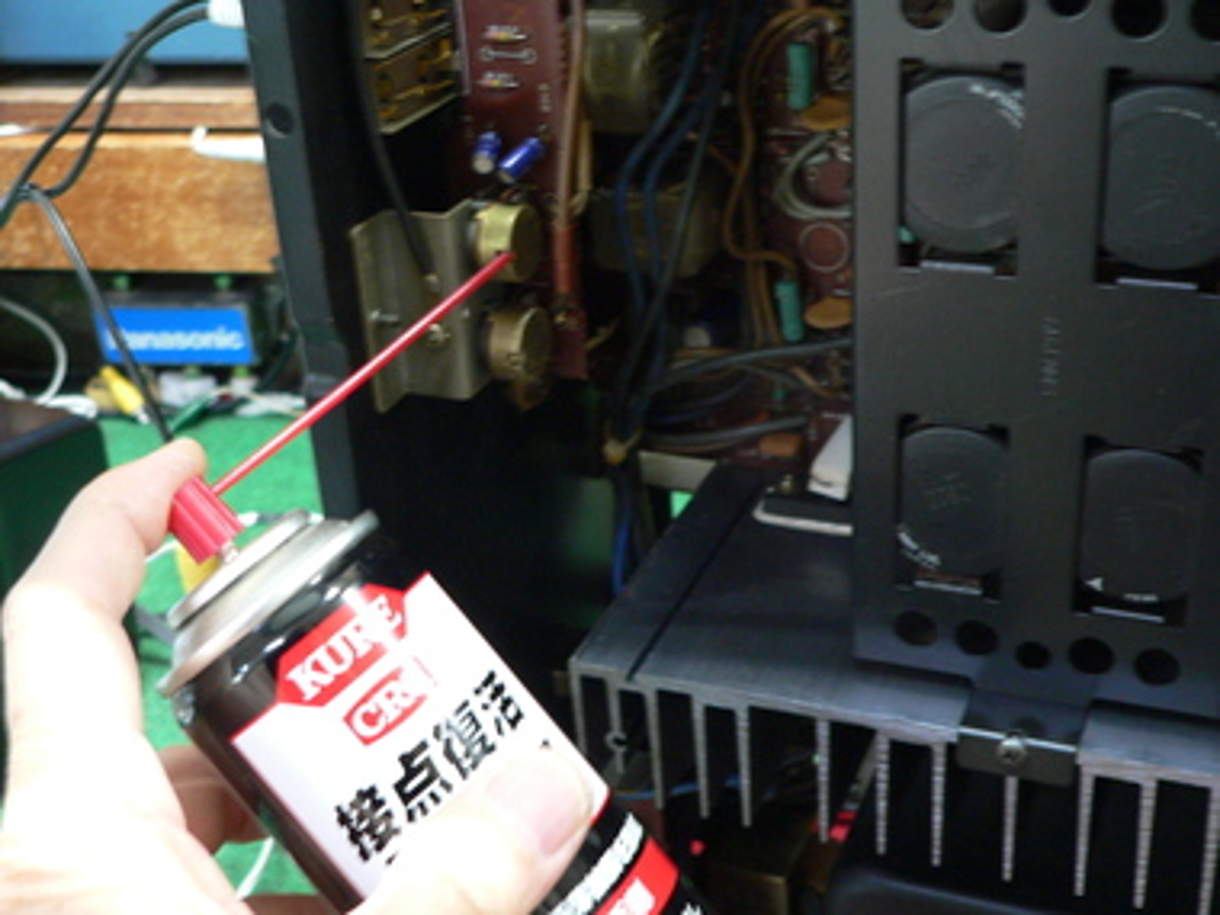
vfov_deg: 30.3
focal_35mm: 48
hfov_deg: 39.7
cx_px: 610
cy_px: 458
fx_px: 1692
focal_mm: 8
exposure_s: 1/6
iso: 200
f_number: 2.8
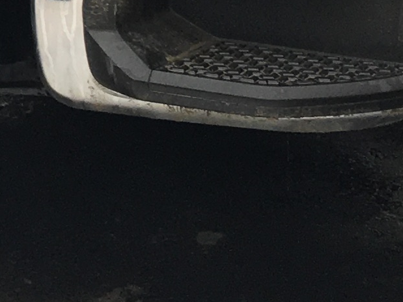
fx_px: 2200
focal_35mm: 189
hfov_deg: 9.8
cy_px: -335
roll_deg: -1.2
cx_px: -397
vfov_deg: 7.5
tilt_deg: -10.1
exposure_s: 1/120
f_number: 2.2
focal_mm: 4.15
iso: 32
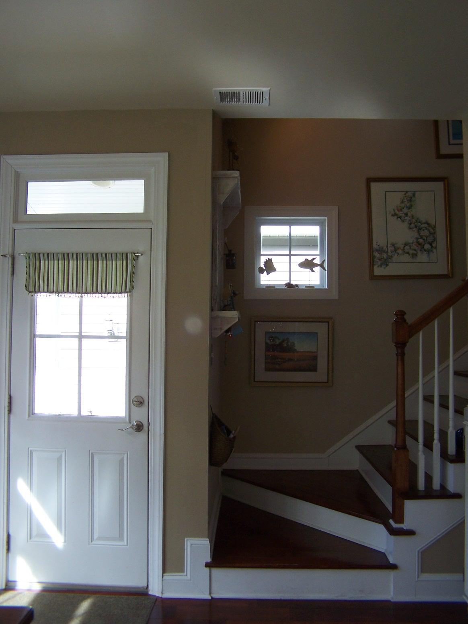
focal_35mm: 38
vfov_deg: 49.0
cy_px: 312
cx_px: 234
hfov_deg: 37.7
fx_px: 685
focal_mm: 6.3
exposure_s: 1/45
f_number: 2.8
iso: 80
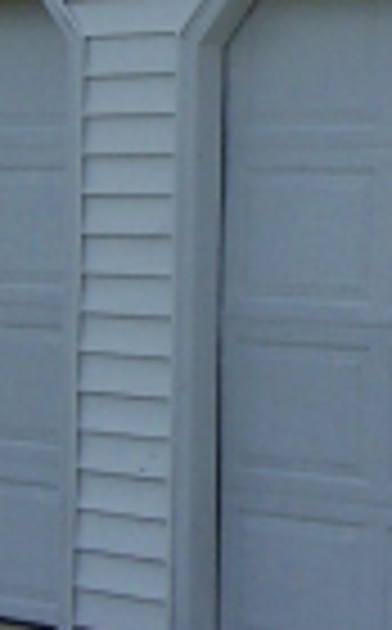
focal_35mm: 172
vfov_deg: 12.1
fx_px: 2952
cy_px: 112
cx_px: 426
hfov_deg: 7.6
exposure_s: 1/500
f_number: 5.6
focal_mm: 5.6
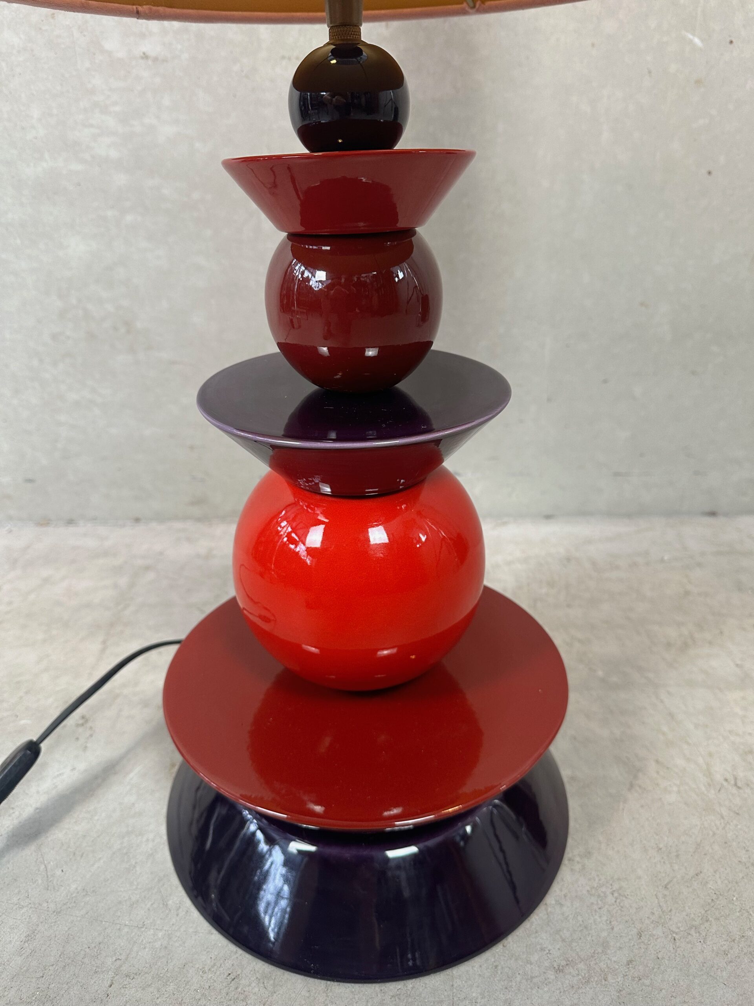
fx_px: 697
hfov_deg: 56.8
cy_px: 503
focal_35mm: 24
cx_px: 377
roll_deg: +0.4
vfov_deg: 71.6
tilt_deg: -25.1
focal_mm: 6.86
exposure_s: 1/50
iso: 200
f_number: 1.78
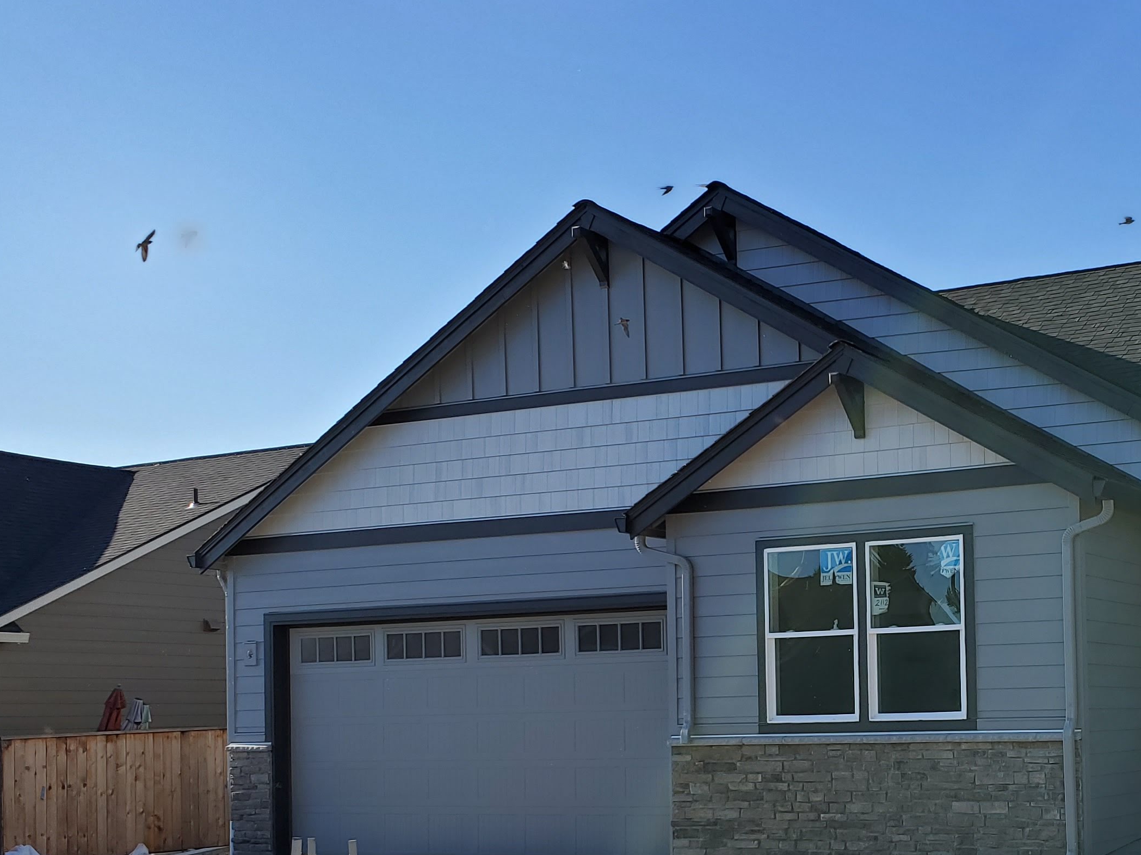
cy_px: 644
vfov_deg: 28.7
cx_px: 908
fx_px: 1648
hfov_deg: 36.9
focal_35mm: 50
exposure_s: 1/1198
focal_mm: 4.3
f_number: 2.4
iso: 50
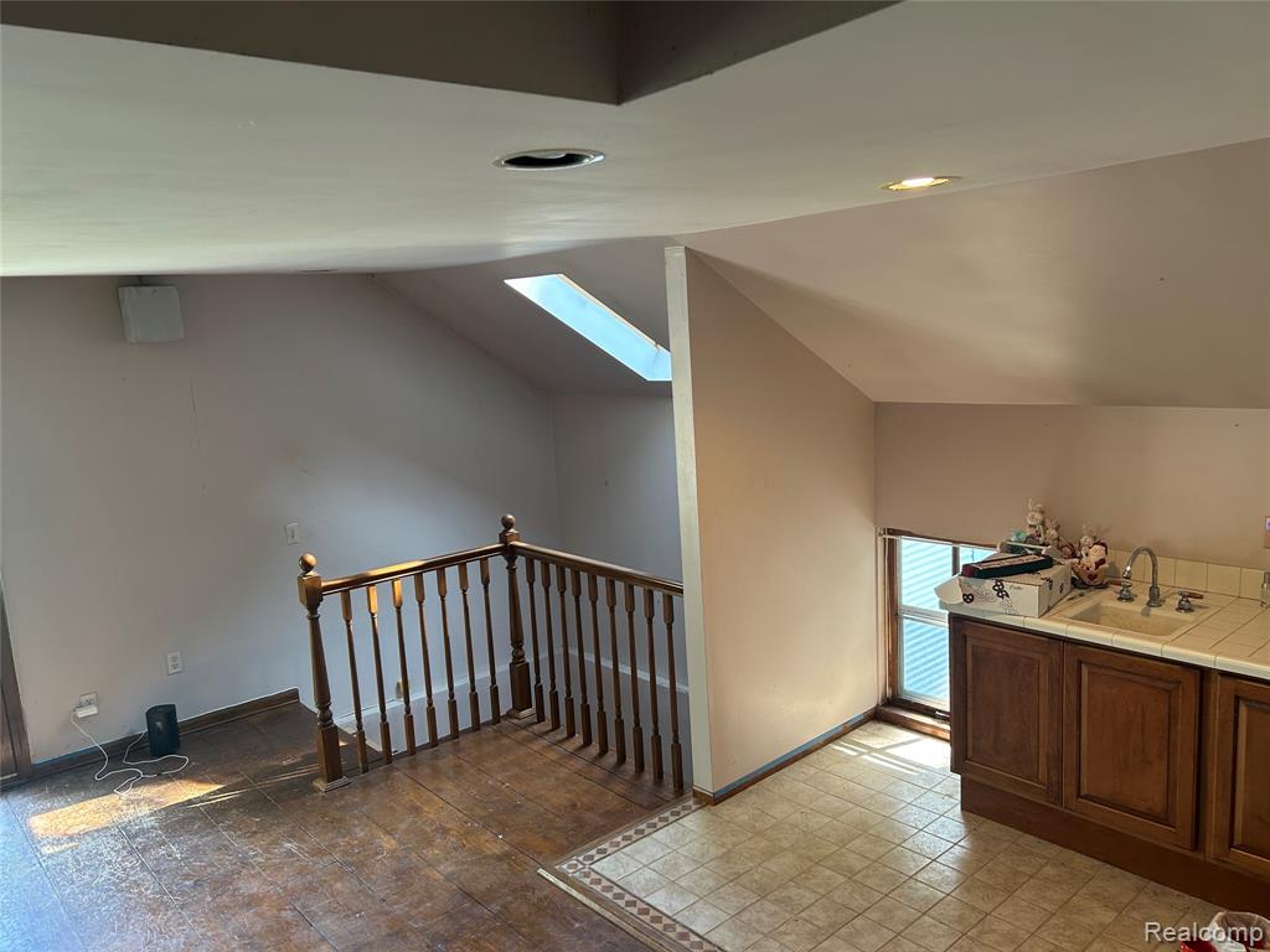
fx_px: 954
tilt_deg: -10.0
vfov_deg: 53.1
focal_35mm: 26
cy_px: 476
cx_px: 635
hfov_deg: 67.3
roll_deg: +3.0
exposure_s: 1/60
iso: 125
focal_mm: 5.7
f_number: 1.5
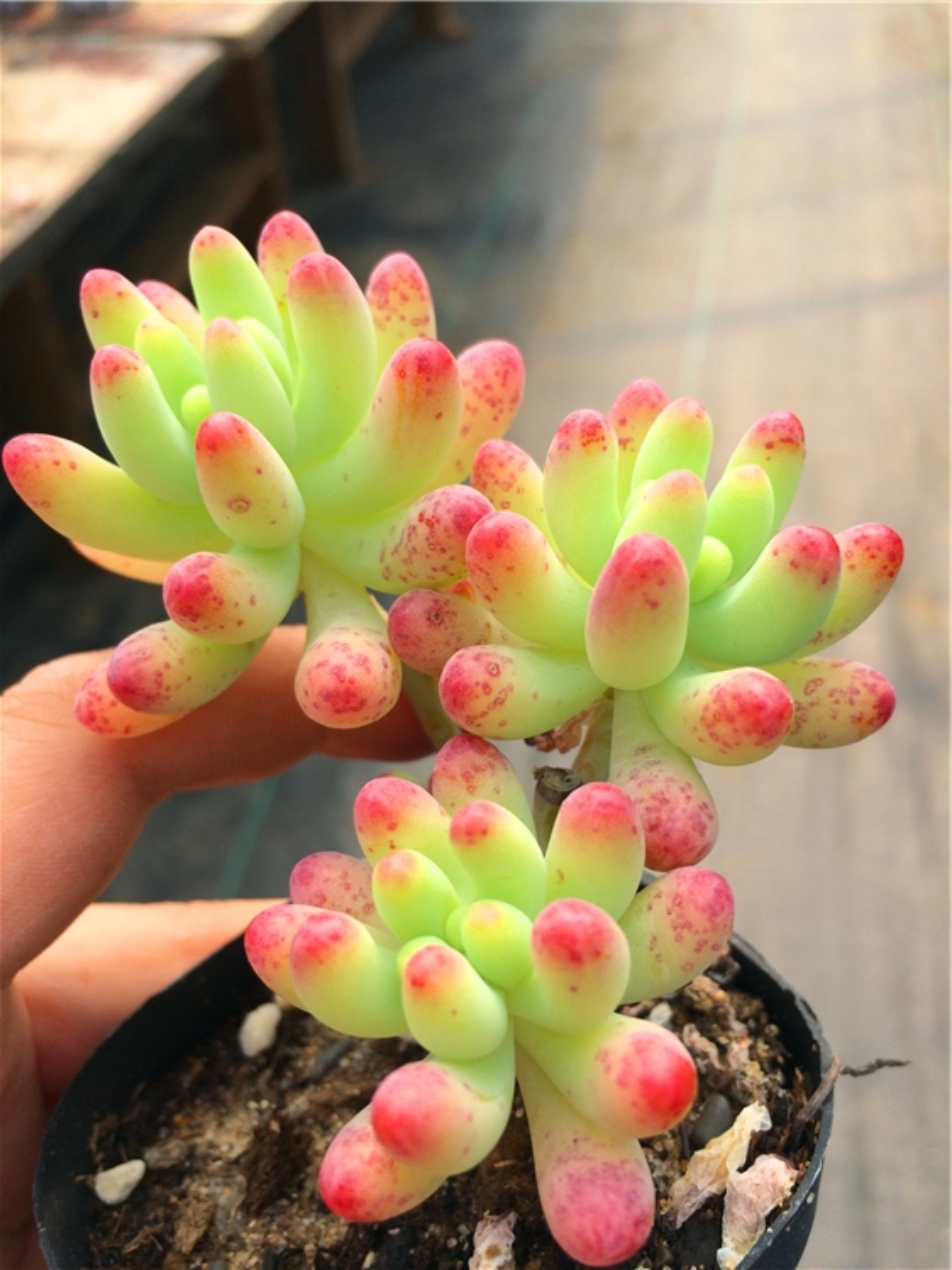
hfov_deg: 48.2
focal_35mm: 29
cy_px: 635
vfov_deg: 61.7
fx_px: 1064
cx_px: 476
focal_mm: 4.15
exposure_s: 1/586
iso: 32
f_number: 2.2
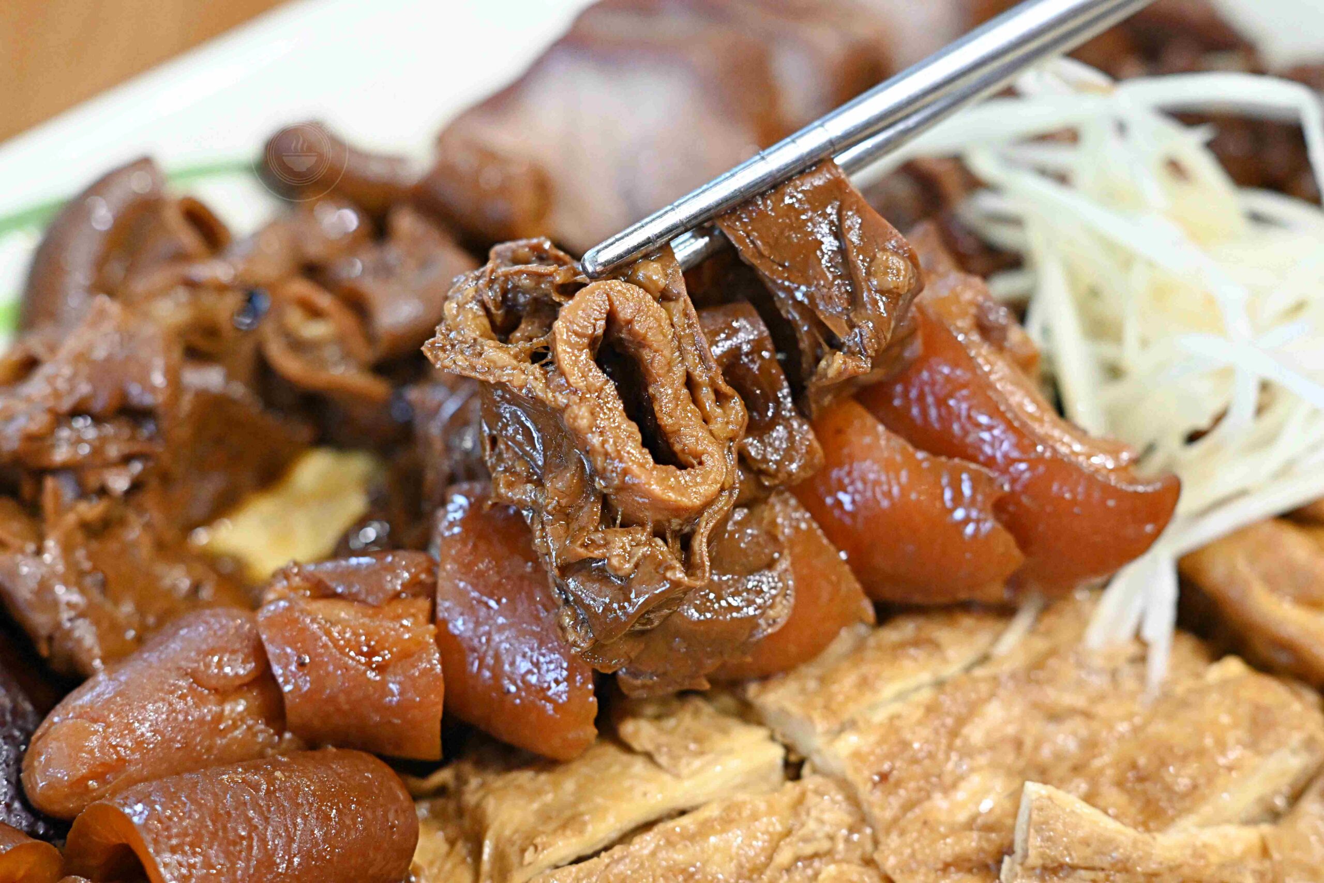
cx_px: 662
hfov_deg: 27.0
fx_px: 2758
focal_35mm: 75
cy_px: 442
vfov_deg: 18.2
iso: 4000
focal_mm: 50
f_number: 3.2
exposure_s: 1/200
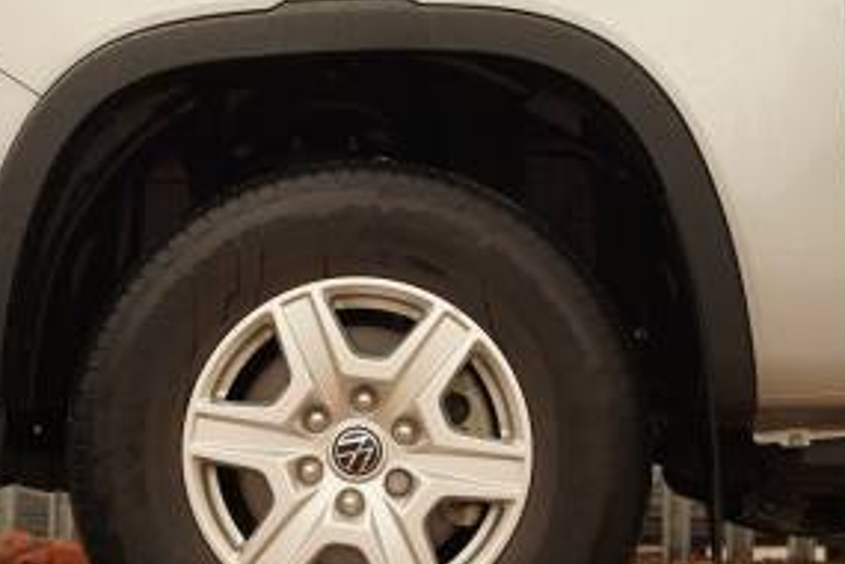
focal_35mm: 121
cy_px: 270
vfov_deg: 11.3
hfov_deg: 16.9
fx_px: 2840
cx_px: 359
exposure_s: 1/160
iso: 100
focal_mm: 53.9
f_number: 4
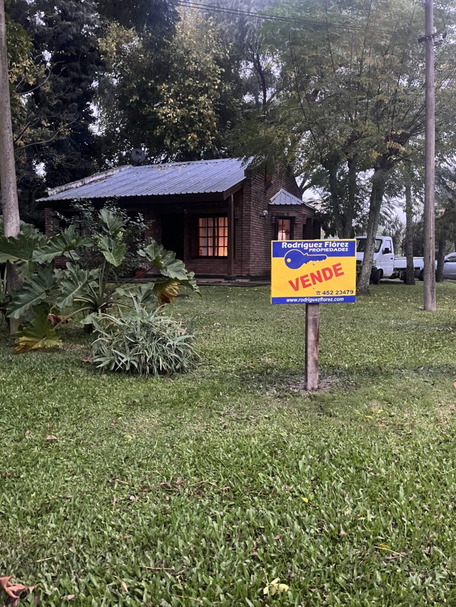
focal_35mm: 26
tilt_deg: -6.4
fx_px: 457
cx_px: 228
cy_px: 304
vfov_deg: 67.3
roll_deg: -0.2
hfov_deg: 53.1
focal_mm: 5.1
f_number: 1.6
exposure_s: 1/25
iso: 500
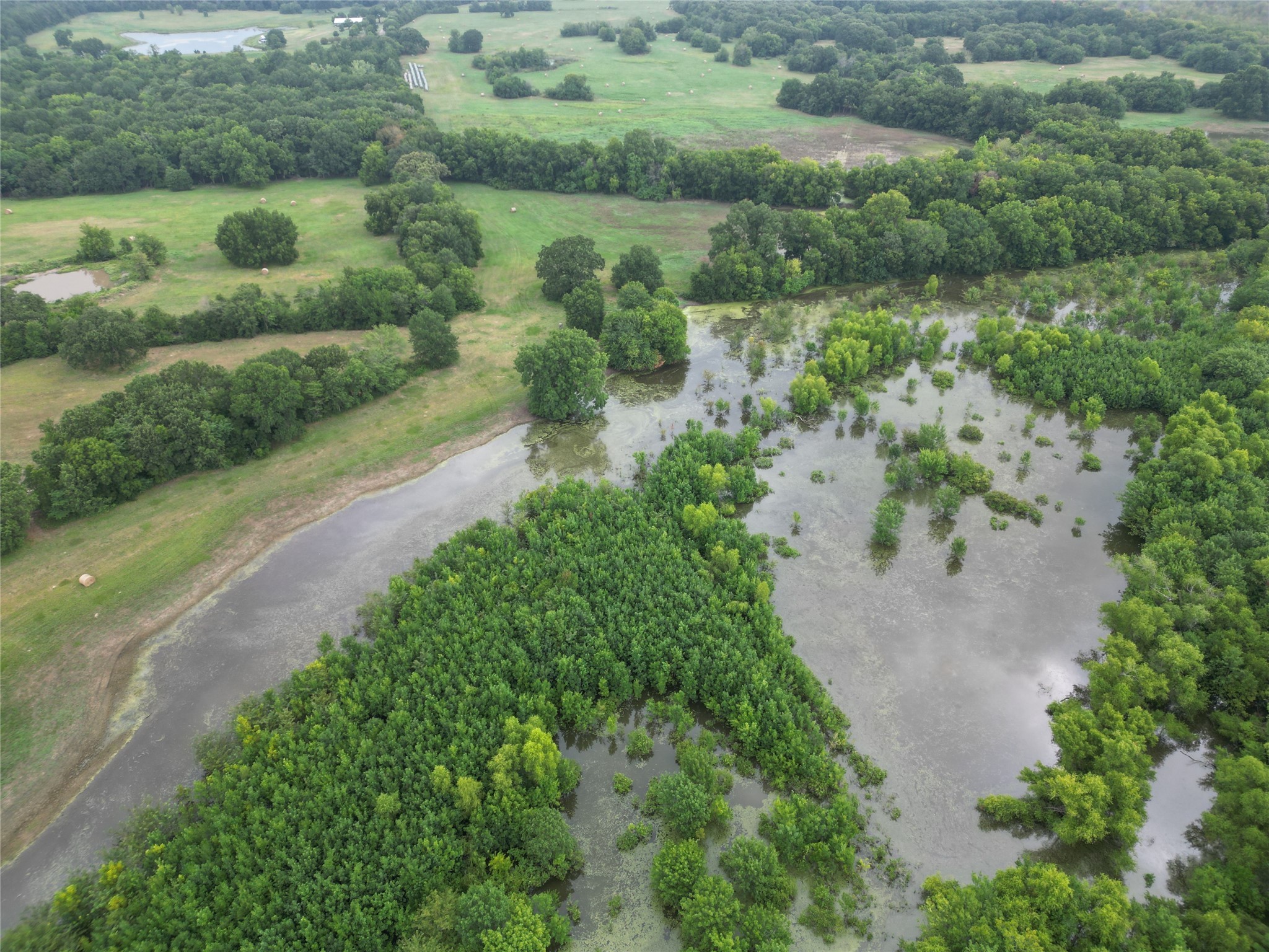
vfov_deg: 56.8
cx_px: 634
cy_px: 476
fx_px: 880
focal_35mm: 24
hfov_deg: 71.6
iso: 100
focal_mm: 6.72
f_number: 1.7
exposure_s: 1/500
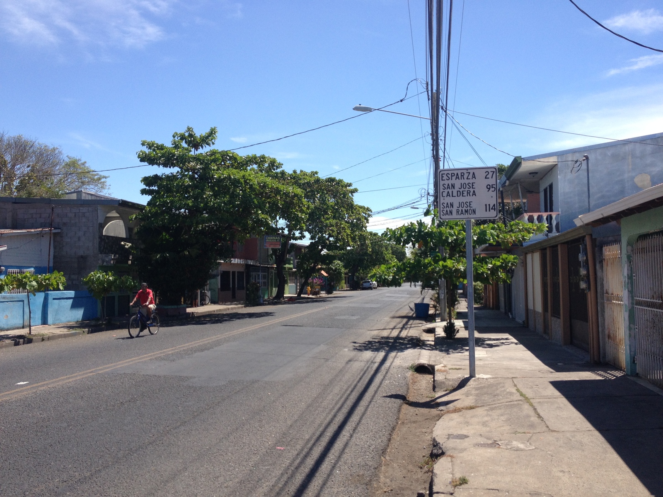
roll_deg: +0.2
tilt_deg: -0.5
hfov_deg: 52.6
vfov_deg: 40.7
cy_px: 248
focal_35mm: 35
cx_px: 332
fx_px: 670
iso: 50
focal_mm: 4.28
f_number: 2.4
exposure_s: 1/1381
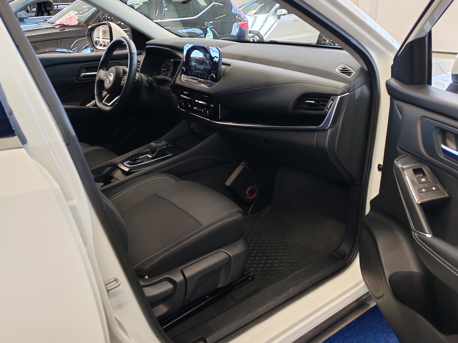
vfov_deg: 44.2
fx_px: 423
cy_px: 172
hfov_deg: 56.8
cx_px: 229
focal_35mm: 32
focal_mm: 6.12
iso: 283
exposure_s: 1/100
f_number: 1.9
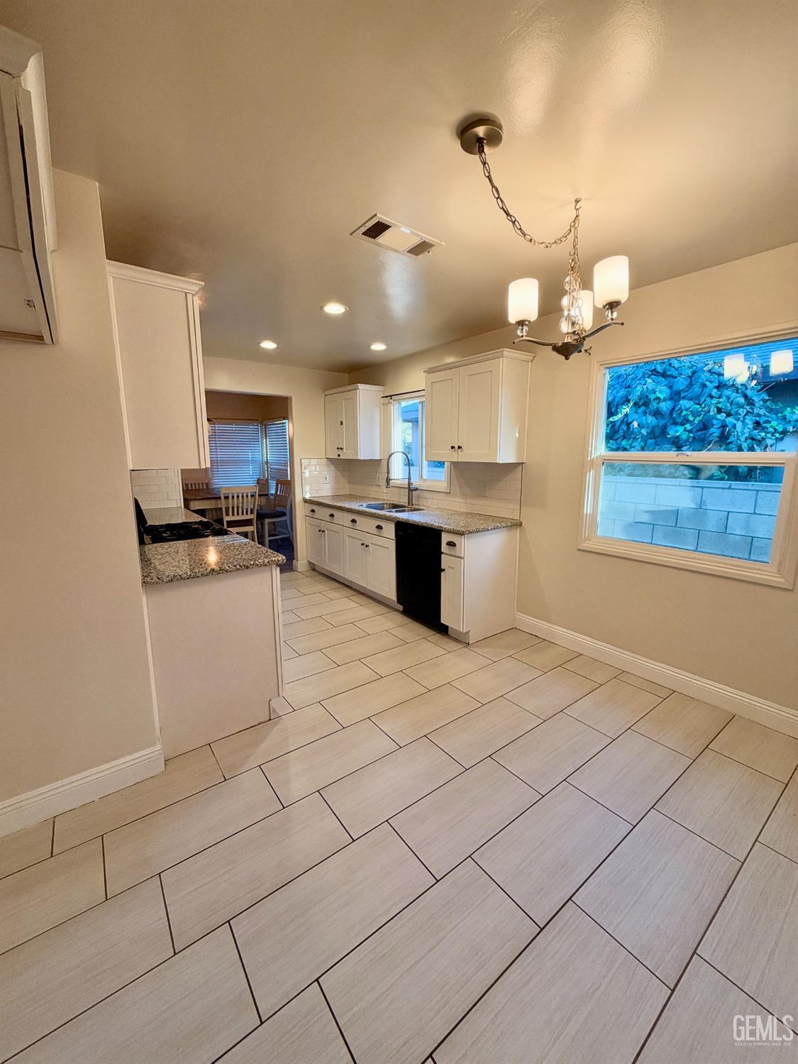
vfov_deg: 102.0
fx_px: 430
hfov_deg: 85.7
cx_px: 399
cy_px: 532
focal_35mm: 14
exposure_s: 1/120
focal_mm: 2.22
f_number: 2.2
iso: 160
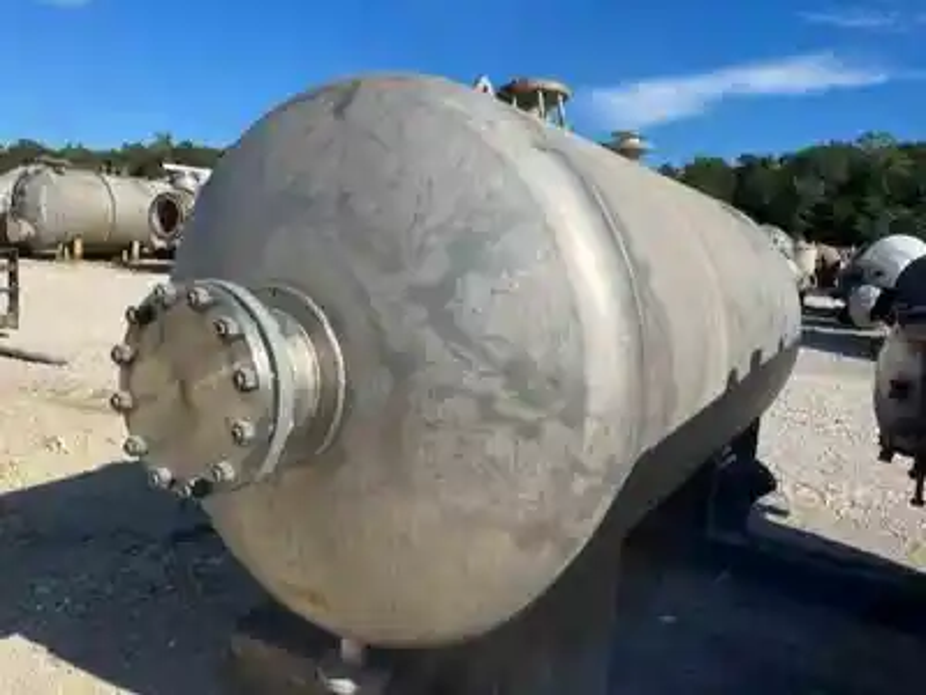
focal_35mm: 26
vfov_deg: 53.1
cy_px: 348
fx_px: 696
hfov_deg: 67.3
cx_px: 463
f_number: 1.6
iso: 50
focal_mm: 5.1
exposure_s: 1/3745
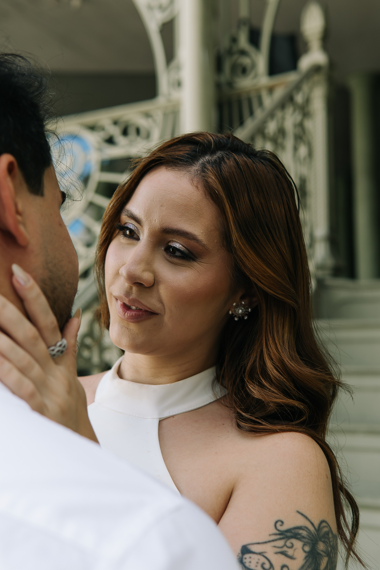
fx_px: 712
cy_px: 285
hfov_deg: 29.9
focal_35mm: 45
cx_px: 190
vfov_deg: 43.6
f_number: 2.8
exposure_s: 1/160
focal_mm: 30
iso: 100
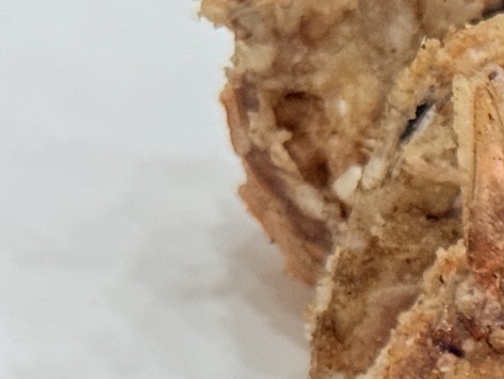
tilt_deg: -42.3
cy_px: 545
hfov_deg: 7.8
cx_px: 1181
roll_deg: -8.6
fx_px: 3438
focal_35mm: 236
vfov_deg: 6.2
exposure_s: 1/100
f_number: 1.78
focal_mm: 6.76
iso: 80
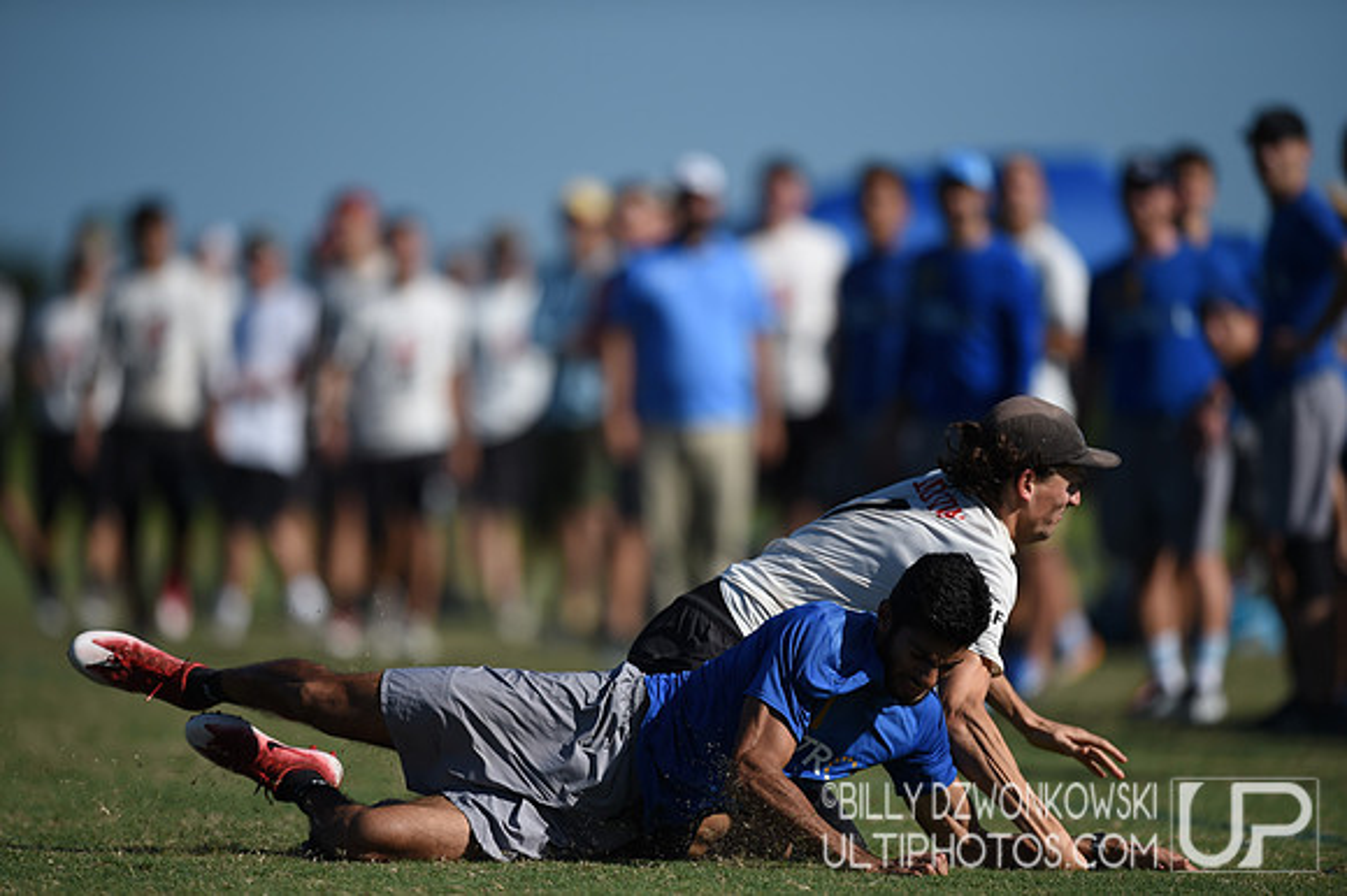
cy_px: 448
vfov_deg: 3.4
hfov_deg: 5.2
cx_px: 674
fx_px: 14958
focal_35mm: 400
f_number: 2.8
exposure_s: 1/8000
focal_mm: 400
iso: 200
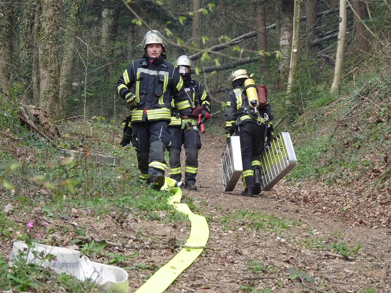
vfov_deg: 9.3
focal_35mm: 159
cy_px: 146
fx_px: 1795
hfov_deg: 12.4
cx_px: 196
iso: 400
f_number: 3.7
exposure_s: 1/320
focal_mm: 28.3
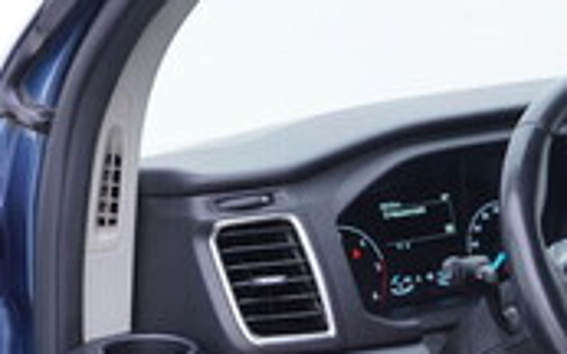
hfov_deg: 17.8
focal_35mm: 117
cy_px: 362
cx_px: 246
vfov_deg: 11.1
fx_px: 1807
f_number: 2.8
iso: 125
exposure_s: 1/40
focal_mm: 24
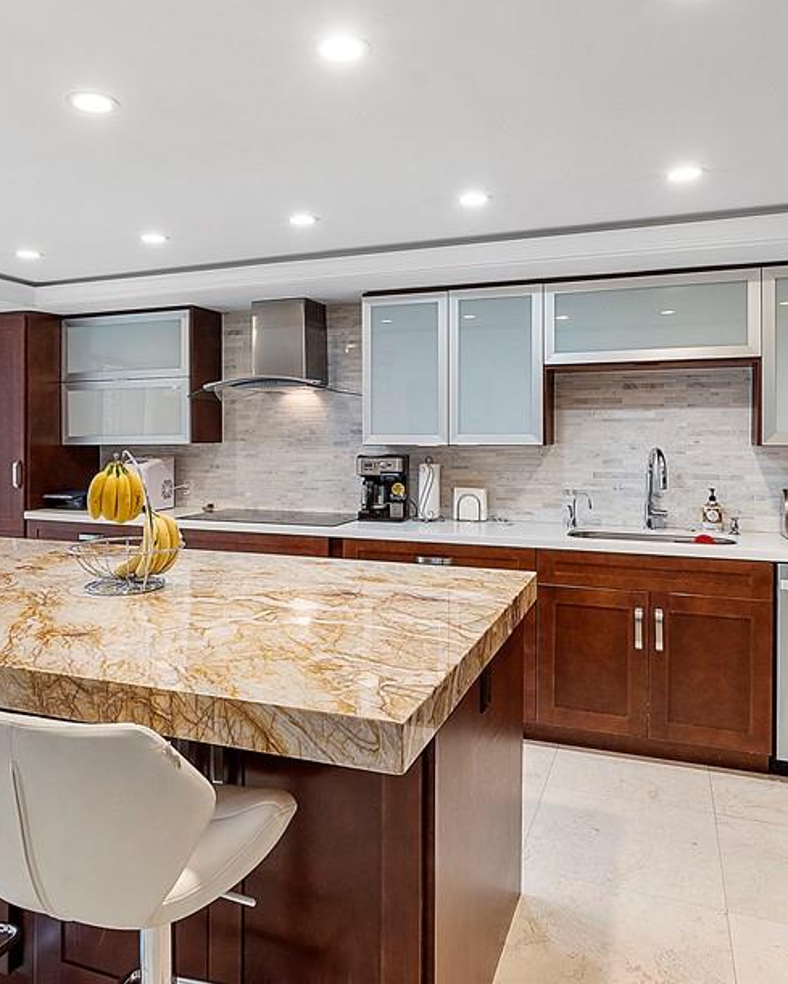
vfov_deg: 67.9
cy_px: 433
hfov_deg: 56.8
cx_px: 378
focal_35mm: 25
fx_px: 729
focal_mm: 10
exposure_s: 1/3
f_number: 11
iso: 160
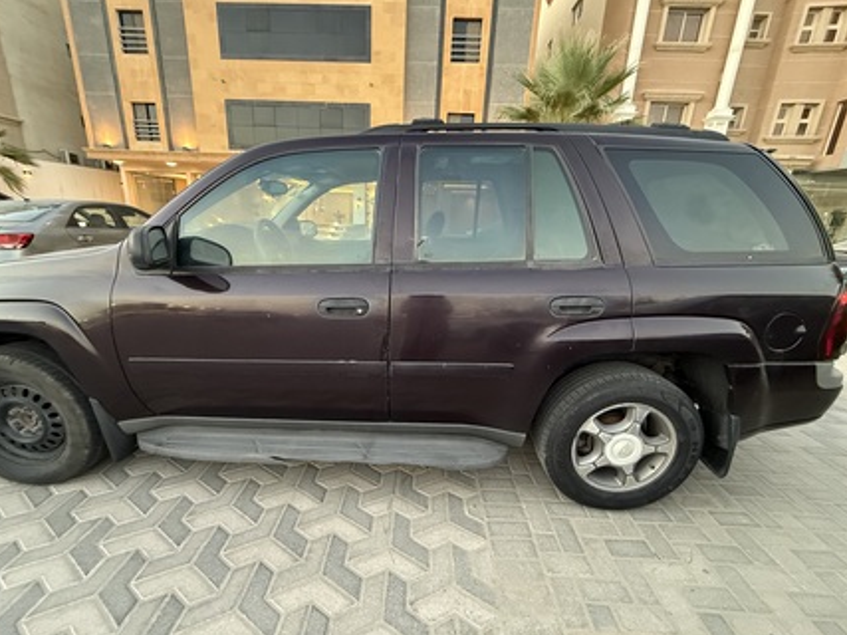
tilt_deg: -15.0
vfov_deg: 81.7
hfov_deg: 98.2
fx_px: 367
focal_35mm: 15
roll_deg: -2.7
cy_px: 324
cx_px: 412
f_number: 2.2
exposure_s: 1/60
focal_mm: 2.22
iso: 640
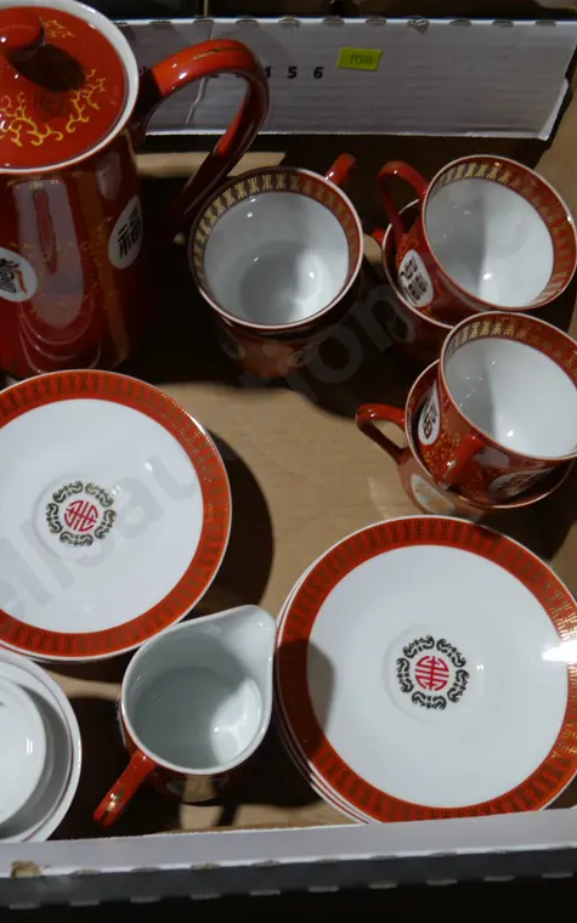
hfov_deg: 31.7
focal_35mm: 40
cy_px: 462
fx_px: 1006
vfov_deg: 49.3
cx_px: 188
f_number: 3.5
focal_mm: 14
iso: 200
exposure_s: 1/100
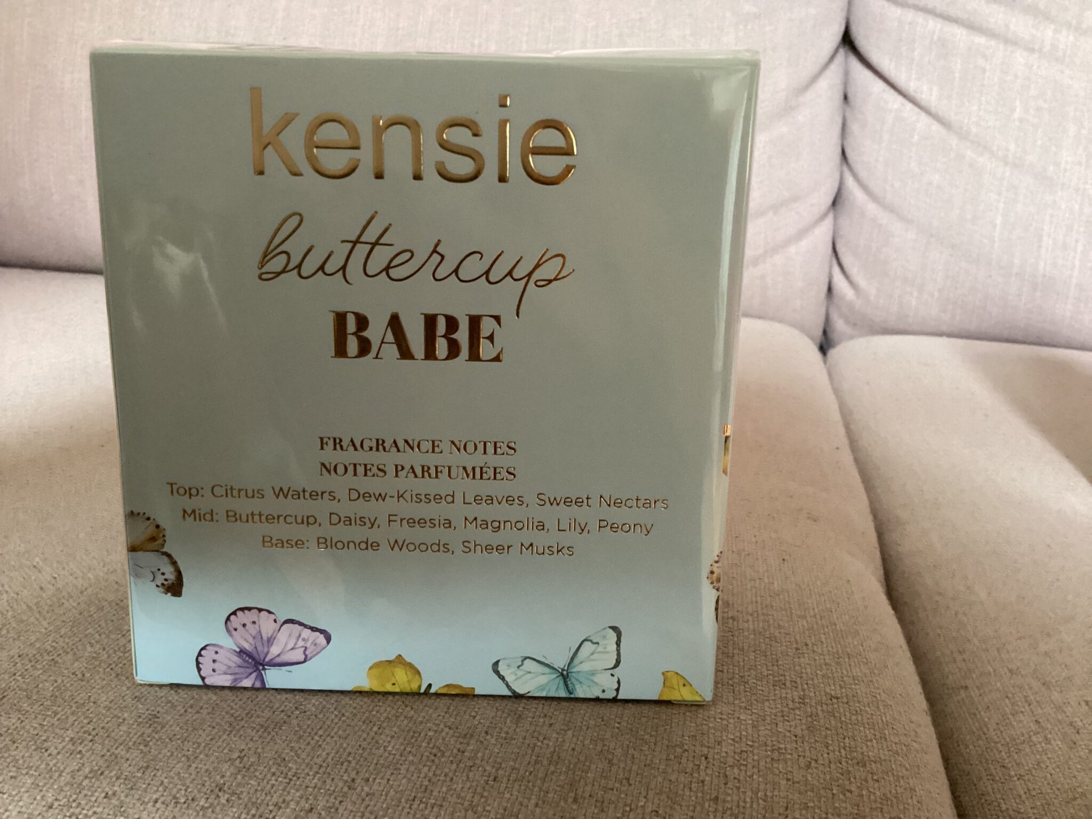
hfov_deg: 58.4
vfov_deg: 45.4
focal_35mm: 31
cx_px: 546
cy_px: 410
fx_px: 978
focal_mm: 3.3
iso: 400
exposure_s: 1/40
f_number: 2.4
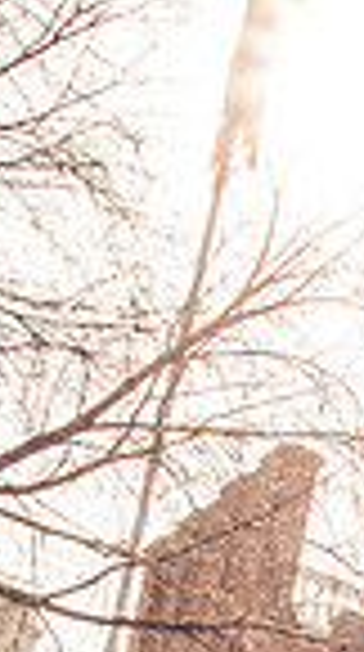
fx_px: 1846
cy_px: 866
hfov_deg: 9.1
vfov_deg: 18.5
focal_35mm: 107
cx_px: 1088
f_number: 11
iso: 100
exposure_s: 1/125
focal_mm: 17
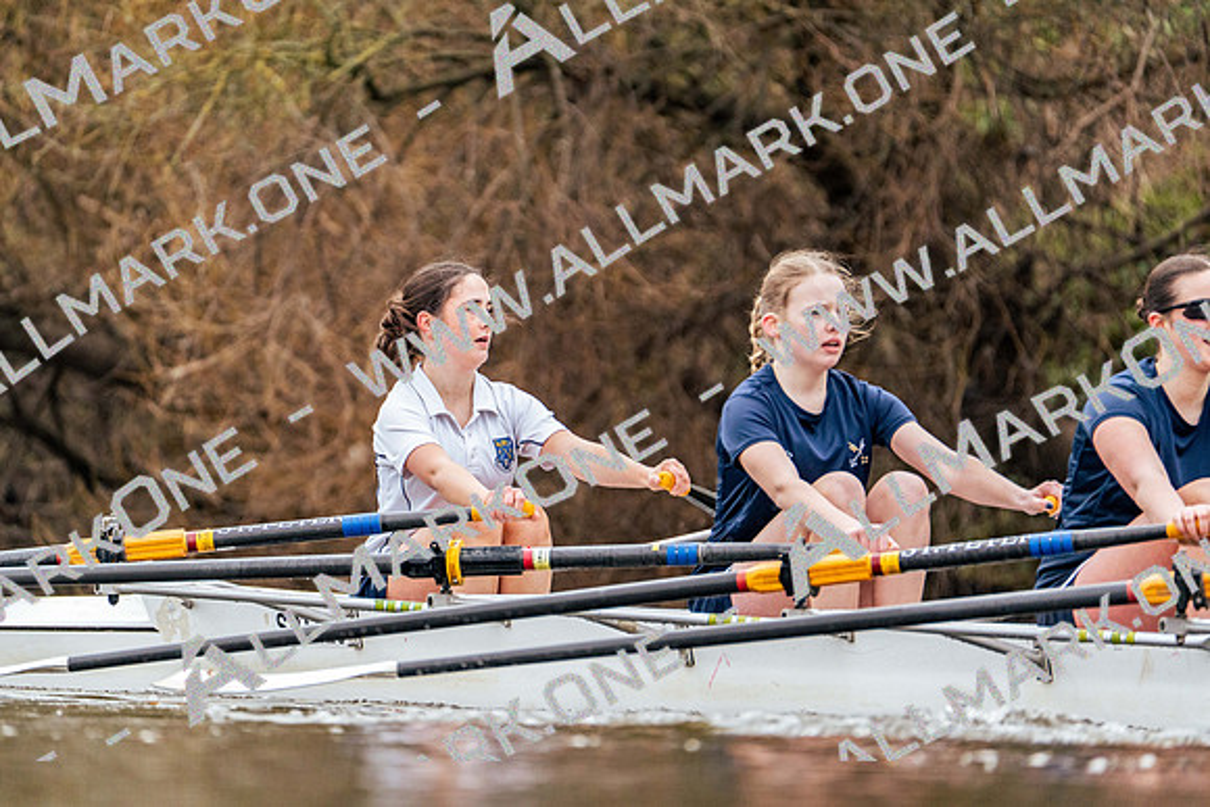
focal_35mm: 600
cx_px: 605
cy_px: 404
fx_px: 20170
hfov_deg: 3.4
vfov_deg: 2.3
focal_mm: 600
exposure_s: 1/2000
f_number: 6.3
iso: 2500
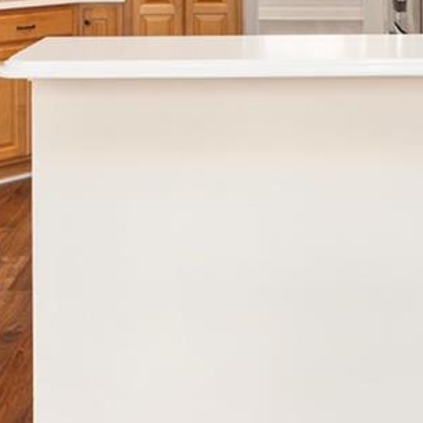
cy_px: -101
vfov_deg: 24.7
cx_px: 248
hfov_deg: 27.7
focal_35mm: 62
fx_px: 857
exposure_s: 1/2
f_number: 7.1
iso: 200
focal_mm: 14
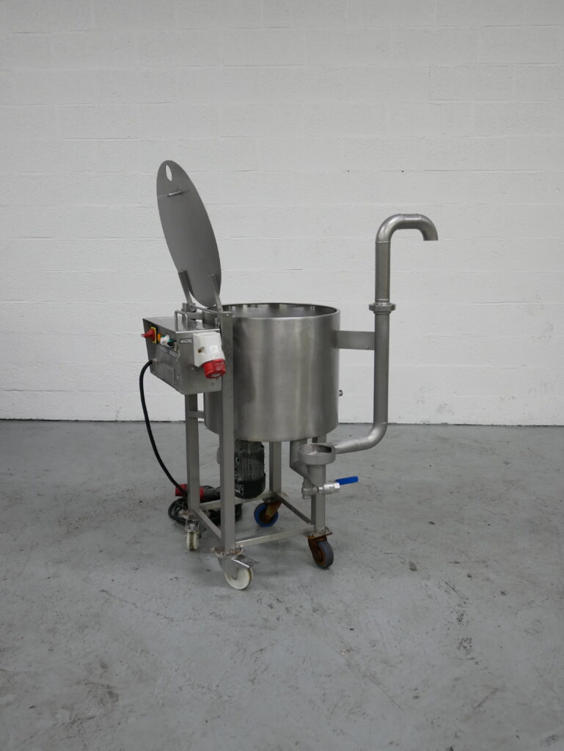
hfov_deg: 46.8
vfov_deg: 59.9
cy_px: 376
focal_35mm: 30
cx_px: 282
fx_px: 651
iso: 800
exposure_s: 1/60
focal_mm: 15
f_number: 3.7
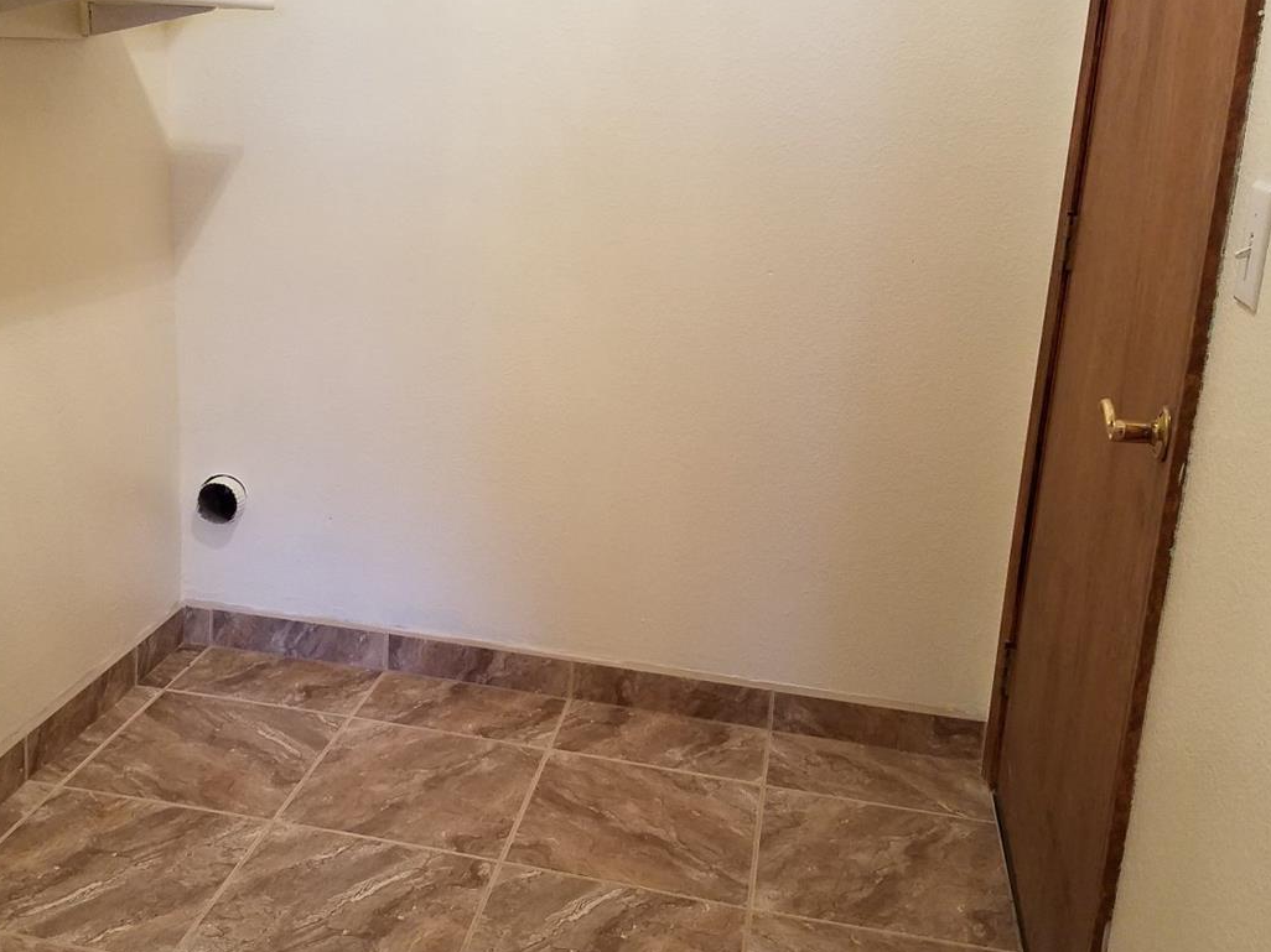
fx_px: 1395
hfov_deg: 48.6
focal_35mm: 38
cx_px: 499
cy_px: 426
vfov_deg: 37.7
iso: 160
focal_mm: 4.2
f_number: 1.7
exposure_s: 1/40
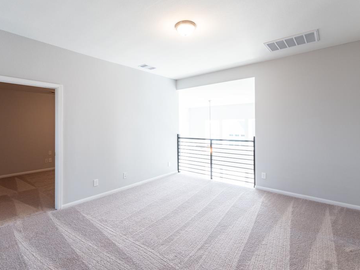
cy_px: 125
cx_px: 176
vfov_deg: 71.5
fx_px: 187
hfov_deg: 87.7
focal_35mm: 18
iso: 200
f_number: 8
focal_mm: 8
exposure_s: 1/5
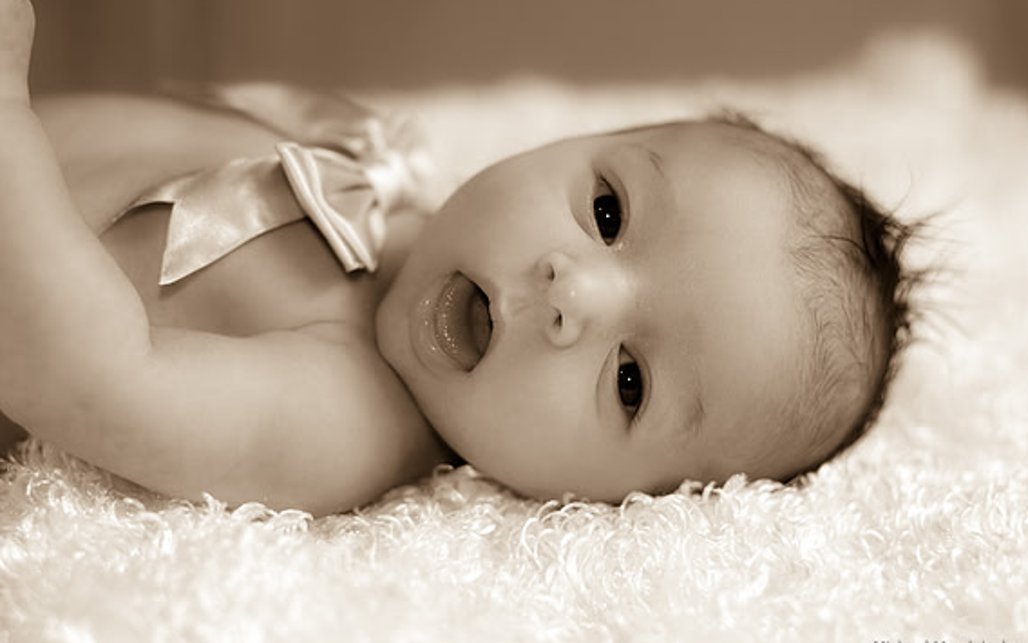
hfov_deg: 38.9
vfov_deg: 24.9
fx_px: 1457
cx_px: 523
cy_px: 328
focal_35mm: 52
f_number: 2.5
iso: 320
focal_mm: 50
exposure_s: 1/160
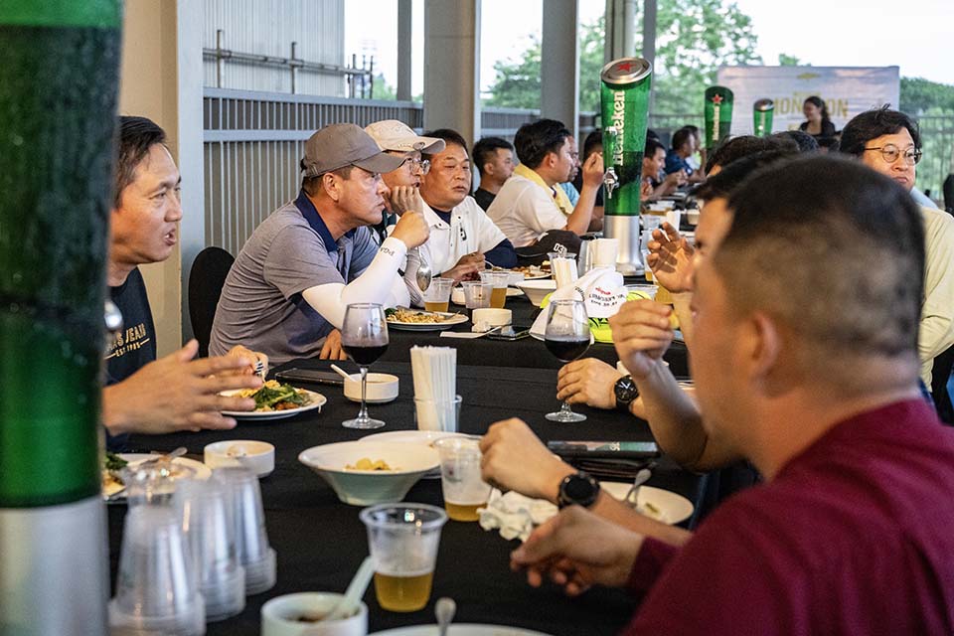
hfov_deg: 35.6
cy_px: 318
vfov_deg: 24.2
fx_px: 1484
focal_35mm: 56
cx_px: 477
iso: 7200
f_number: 5
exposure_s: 1/200
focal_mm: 56
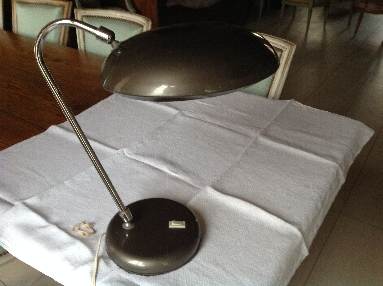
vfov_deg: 40.6
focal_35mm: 35
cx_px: 192
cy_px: 143
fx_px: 387
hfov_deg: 52.7
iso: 400
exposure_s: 1/15
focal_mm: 4.28
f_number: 2.4
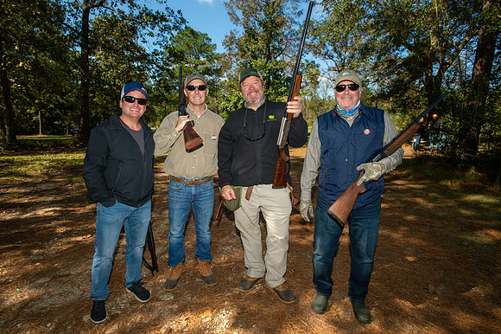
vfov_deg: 61.9
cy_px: 167
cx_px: 250
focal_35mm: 20
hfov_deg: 84.0
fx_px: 278
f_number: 6.3
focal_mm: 20
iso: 125
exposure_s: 1/160
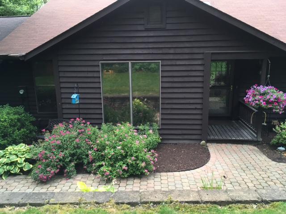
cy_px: 107
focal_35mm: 29
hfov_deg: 61.7
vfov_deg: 48.2
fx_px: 240
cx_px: 143
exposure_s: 1/30
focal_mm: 4.15
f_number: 2.2
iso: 32
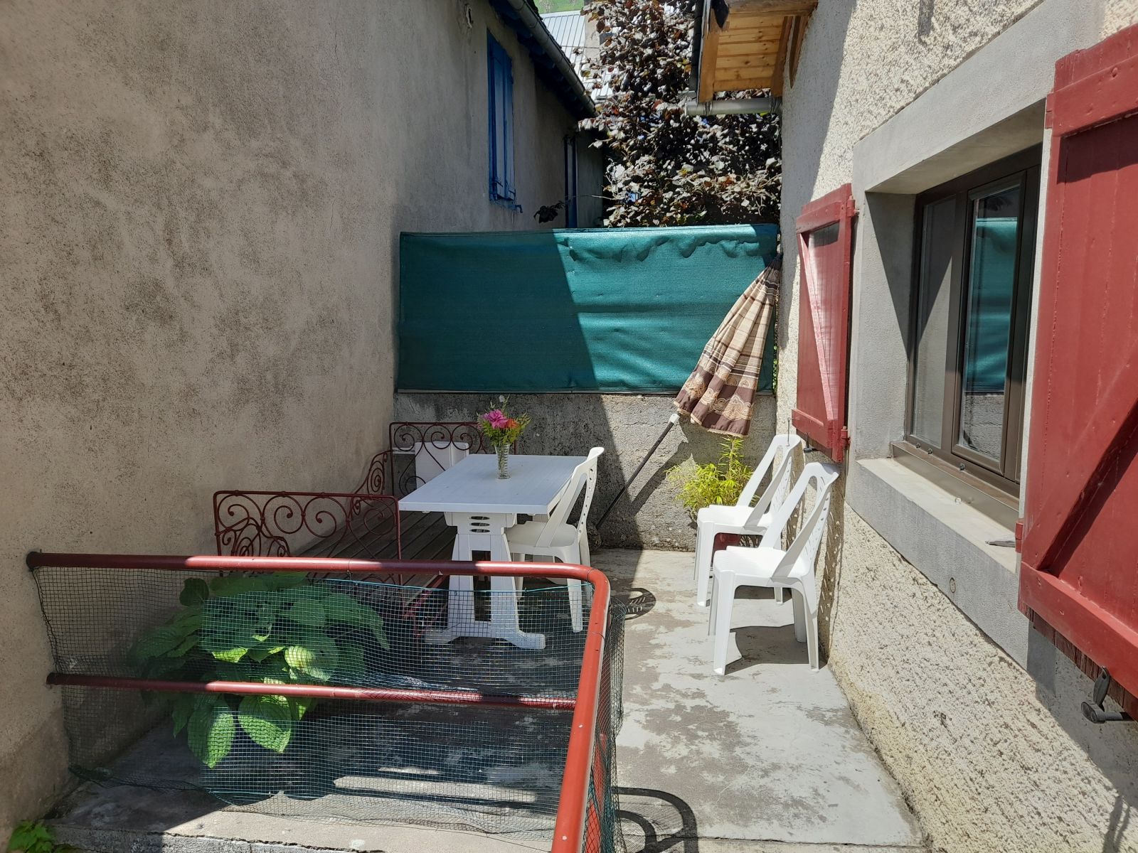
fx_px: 822
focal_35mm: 25
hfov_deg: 69.4
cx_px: 569
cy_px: 426
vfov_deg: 54.9
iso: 20
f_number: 2
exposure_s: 1/340
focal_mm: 4.6
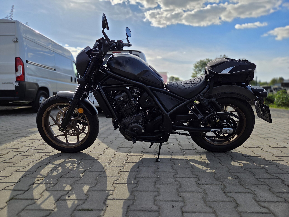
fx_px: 192
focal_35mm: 23
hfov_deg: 73.9
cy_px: 108
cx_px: 144
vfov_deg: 58.9
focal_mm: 5.4
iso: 80
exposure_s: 1/7599
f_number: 1.8
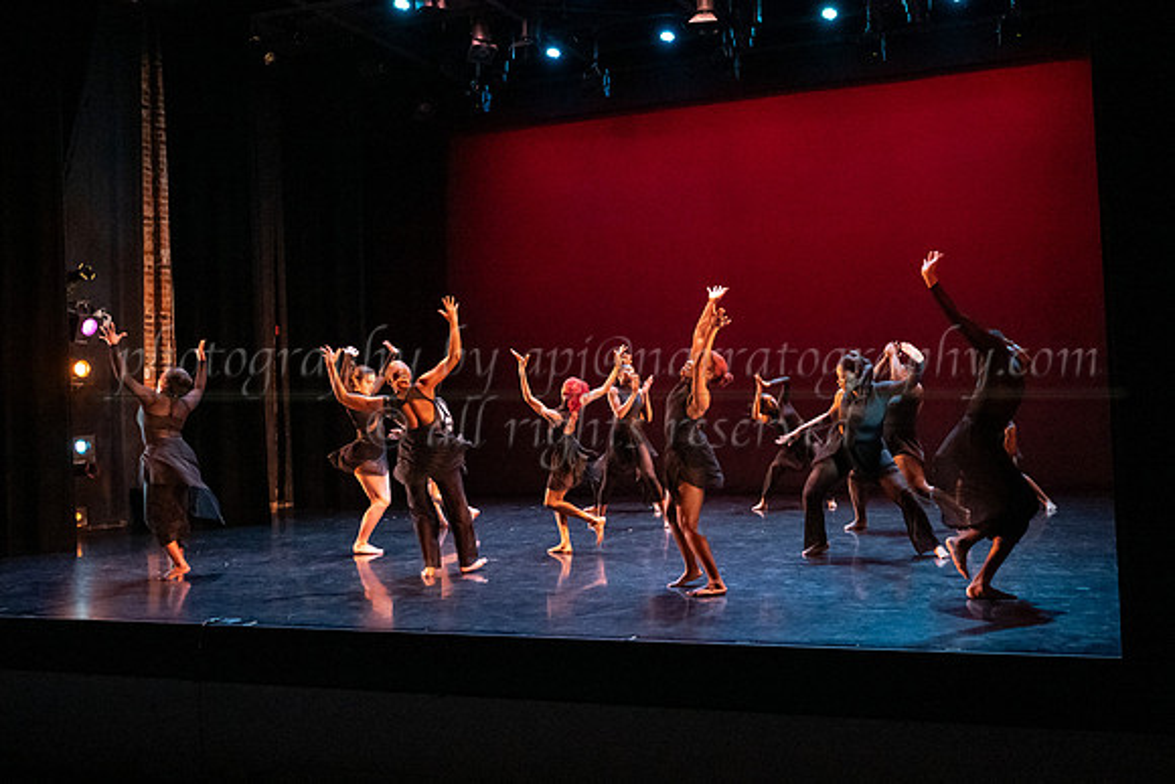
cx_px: 703
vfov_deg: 36.4
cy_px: 392
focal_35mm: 37
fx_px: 1192
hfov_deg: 52.1
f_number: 3.5
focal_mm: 28
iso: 6400
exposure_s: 1/320
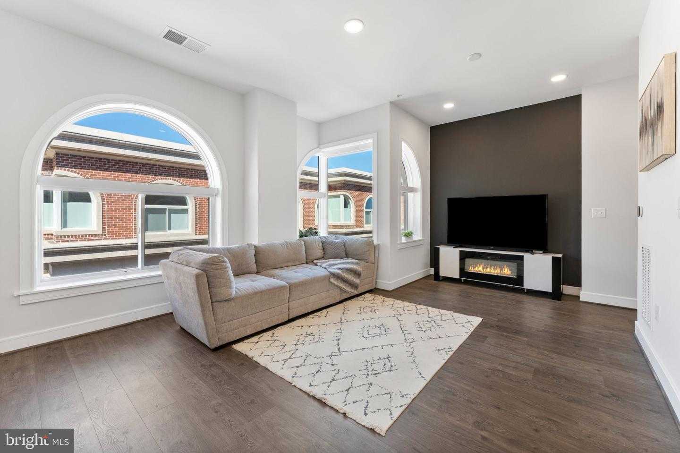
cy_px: 226
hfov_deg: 104.3
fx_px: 264
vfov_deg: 81.2
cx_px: 340
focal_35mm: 14
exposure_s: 1/15
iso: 400
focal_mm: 14
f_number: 11
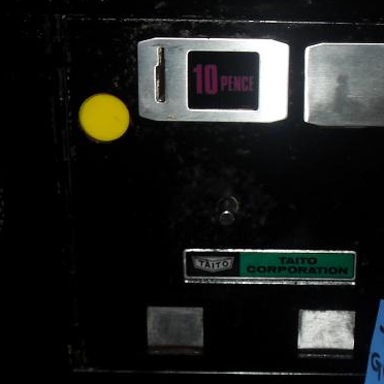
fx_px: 1305
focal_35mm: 104
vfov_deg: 16.7
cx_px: 255
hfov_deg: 16.7
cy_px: 239
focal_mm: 7.1
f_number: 3.1
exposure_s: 1/45
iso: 100
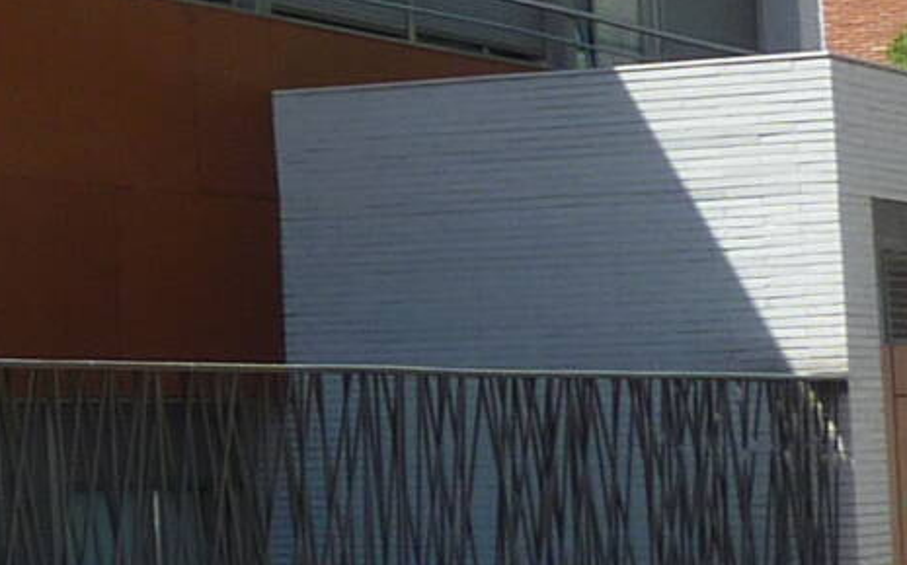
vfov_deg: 8.9
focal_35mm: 146
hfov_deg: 13.1
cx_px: -650
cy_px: -55
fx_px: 3607
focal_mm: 4.1
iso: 80
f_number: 4
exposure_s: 1/400
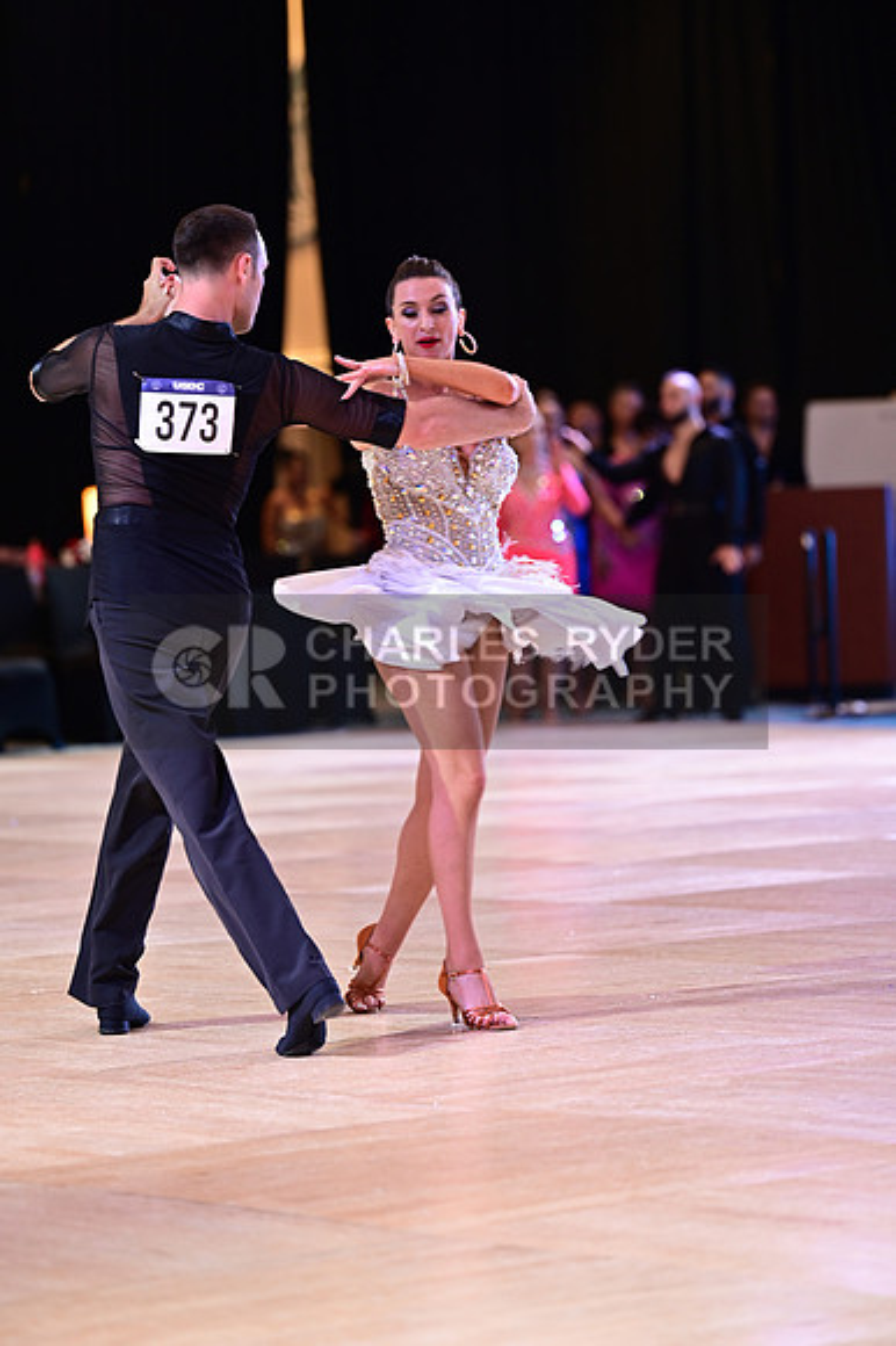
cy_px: 673
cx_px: 448
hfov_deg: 10.1
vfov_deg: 15.2
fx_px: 5046
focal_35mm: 135
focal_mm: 135
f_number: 3.2
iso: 1600
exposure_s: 1/250
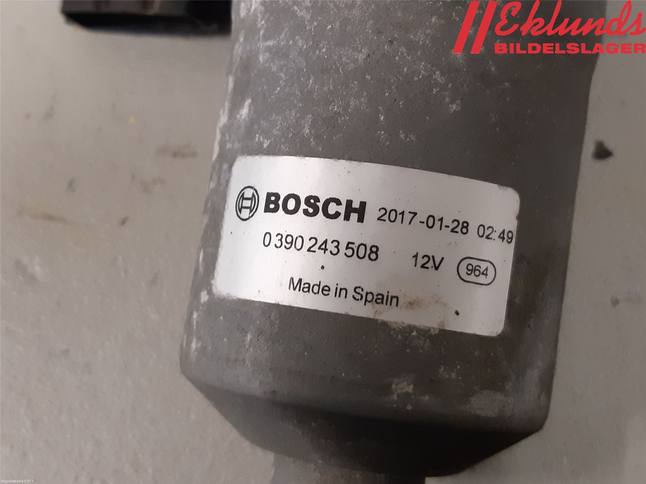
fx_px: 485
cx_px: 323
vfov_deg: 53.1
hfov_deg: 67.3
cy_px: 242
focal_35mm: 26
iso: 250
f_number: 1.7
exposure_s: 1/50
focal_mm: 3.93
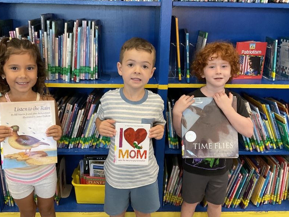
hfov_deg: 50.1
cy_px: 115
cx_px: 140
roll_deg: -1.2
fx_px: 309
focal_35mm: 37
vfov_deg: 38.7
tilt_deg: -20.7
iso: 160
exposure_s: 1/60
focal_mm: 3
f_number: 1.8
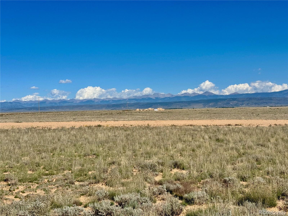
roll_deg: +0.9
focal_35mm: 48
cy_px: 108
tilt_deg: -0.6
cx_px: 144
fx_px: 399
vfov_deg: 30.3
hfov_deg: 39.7
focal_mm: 6.76
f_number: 1.78
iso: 64
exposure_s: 1/9009
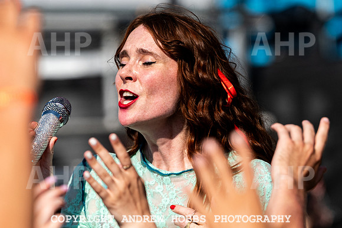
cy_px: 76
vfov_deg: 3.1
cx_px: 171
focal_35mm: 448
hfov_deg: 4.6
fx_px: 4257
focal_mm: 200
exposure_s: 1/5000
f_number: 4
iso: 200
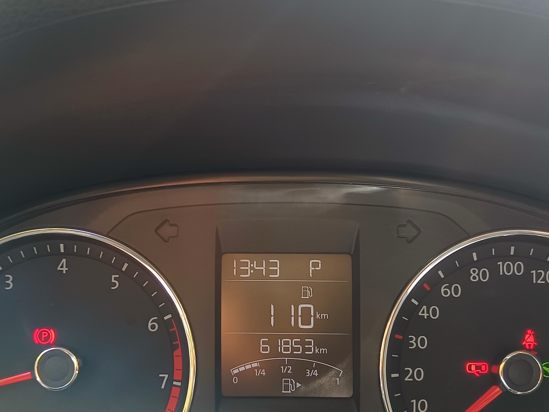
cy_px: 253
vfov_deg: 29.6
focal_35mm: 49
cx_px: 244
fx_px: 777
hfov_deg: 38.9
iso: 230
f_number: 1.9
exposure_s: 1/100
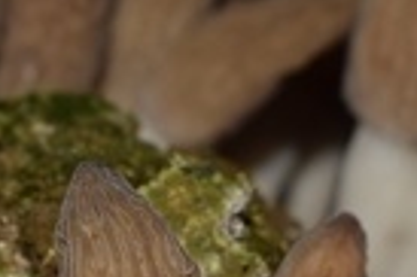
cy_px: 321
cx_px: 192
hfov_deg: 7.6
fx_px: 3134
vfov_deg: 5.0
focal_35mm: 271
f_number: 8
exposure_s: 1/60
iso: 100
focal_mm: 31
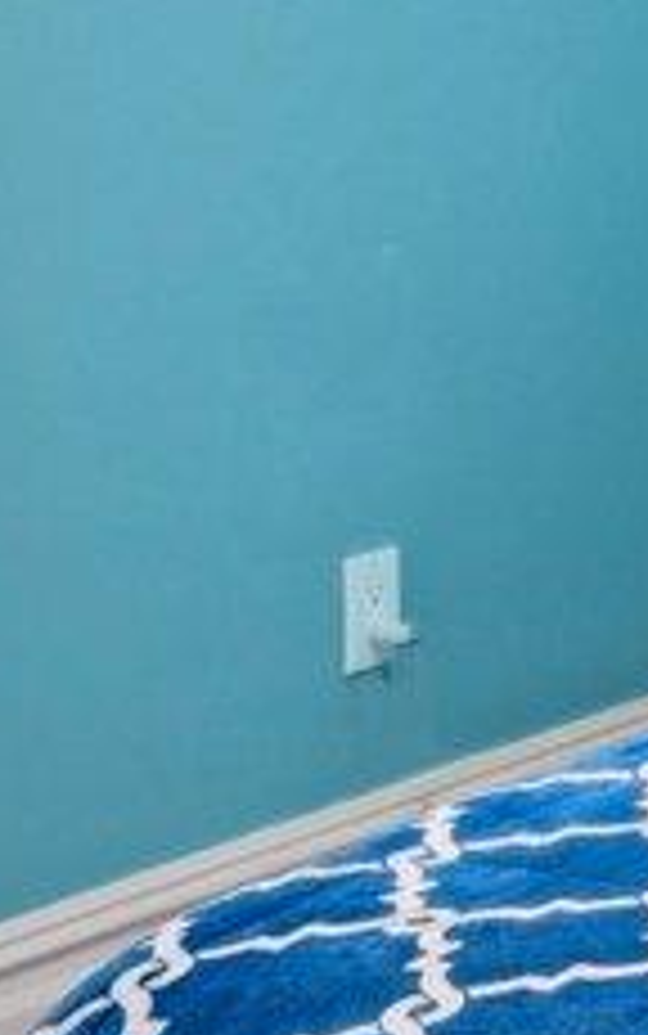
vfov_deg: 13.7
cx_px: 1966
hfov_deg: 7.8
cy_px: -441
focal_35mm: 145
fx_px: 4092
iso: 400
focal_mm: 16
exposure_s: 1/15
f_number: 7.1
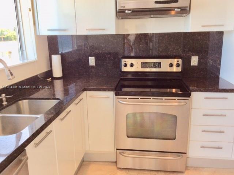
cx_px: 117
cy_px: 88
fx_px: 216
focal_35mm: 32
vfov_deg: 44.1
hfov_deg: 56.9
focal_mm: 3.3
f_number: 2.4
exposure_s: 1/60
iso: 32
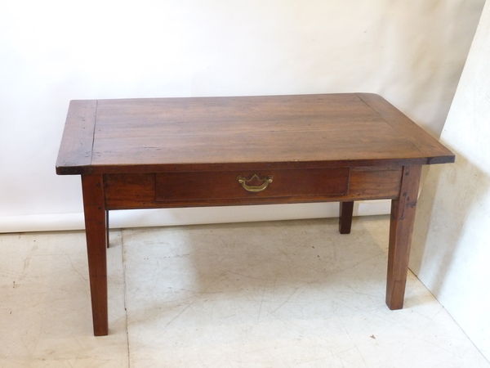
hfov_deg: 39.7
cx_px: 245
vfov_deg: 30.3
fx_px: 679
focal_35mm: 48
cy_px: 184
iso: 400
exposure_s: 1/13
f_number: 3.8
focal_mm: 7.9
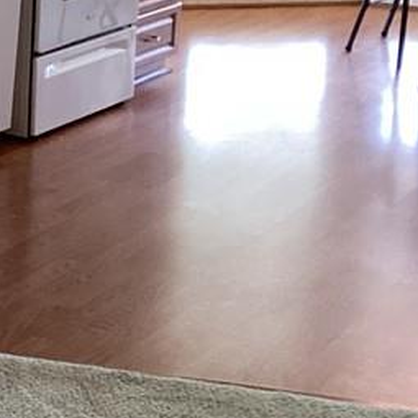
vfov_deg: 15.5
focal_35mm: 110
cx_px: -407
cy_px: -3
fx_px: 1503
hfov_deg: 13.6
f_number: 2.4
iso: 100
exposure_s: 1/60
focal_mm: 3.3
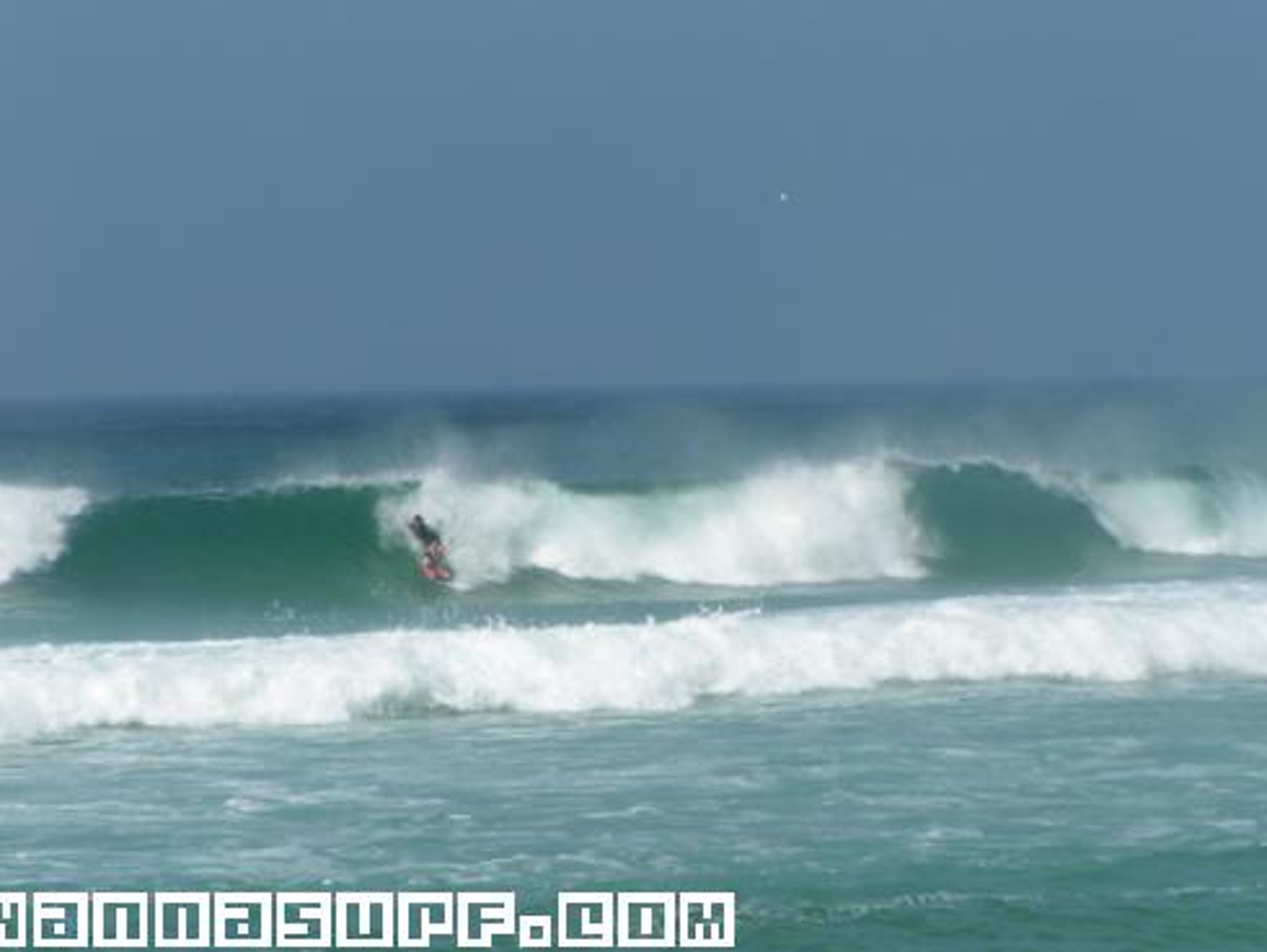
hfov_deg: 8.2
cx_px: 663
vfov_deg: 6.1
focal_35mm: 242
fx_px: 8862
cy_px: 448
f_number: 7.1
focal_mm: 33
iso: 50
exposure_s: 1/800
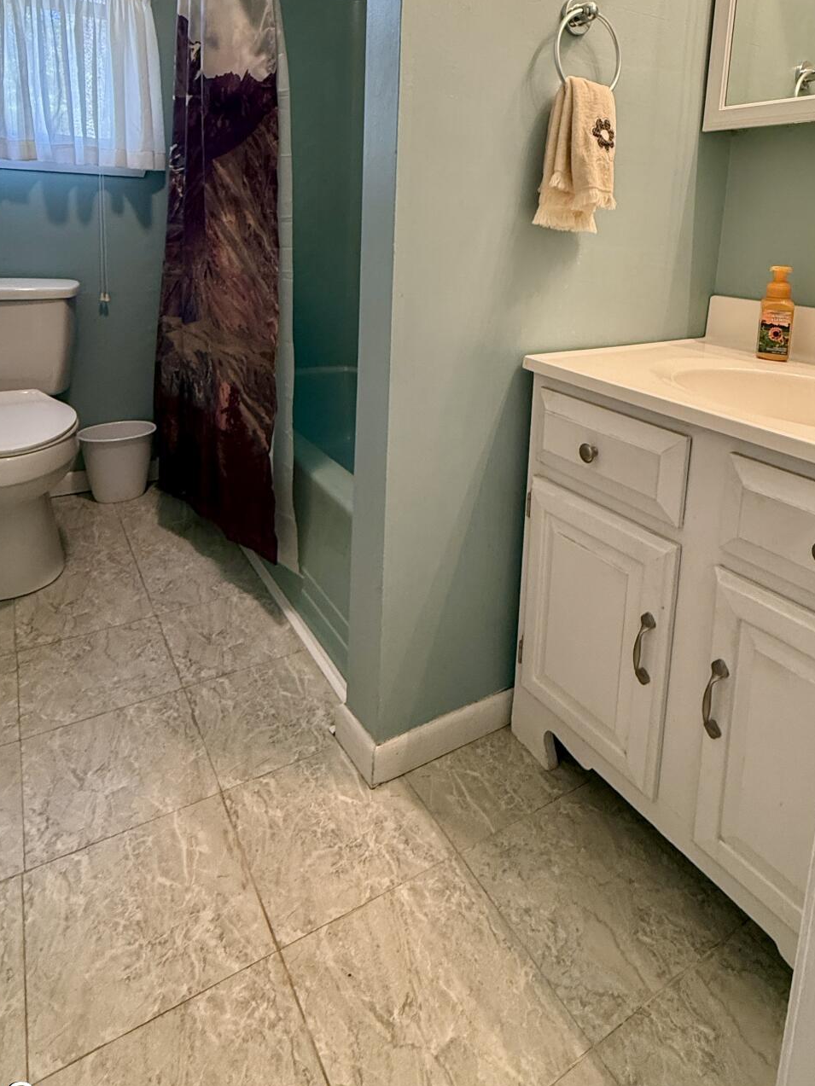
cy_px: 326
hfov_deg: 61.1
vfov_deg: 73.0
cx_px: 423
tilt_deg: -8.5
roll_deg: -2.7
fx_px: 691
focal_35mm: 22
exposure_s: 1/60
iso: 320
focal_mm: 2.22
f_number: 2.2
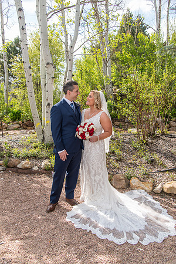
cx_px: 88
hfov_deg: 42.3
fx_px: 227
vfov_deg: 60.3
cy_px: 132
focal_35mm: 31
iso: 80
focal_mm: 31
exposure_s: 1/250
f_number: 5
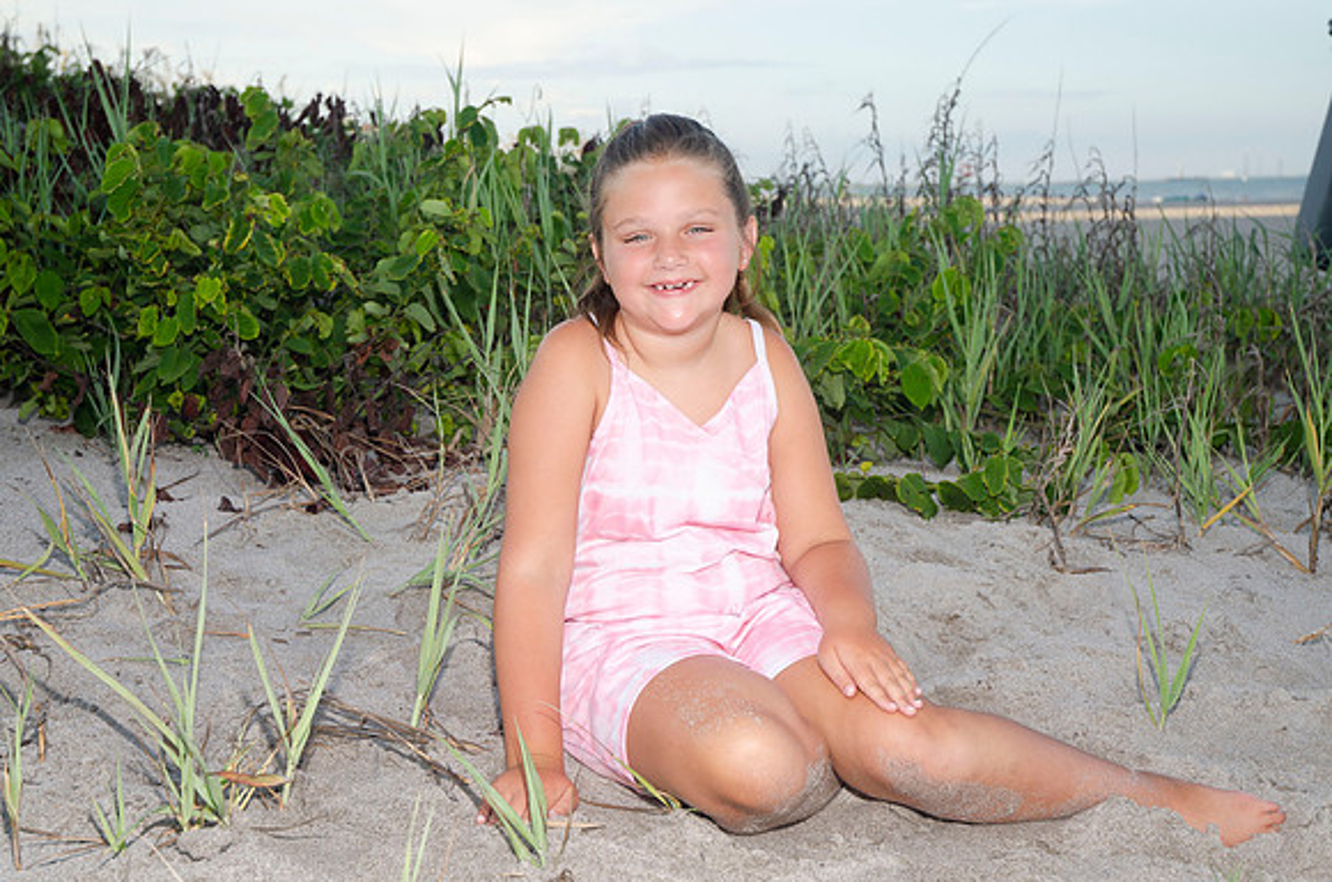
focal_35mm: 60
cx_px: 666
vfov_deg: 22.5
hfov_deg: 33.5
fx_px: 2215
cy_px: 441
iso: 100
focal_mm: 40
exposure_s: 1/250
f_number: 5.6
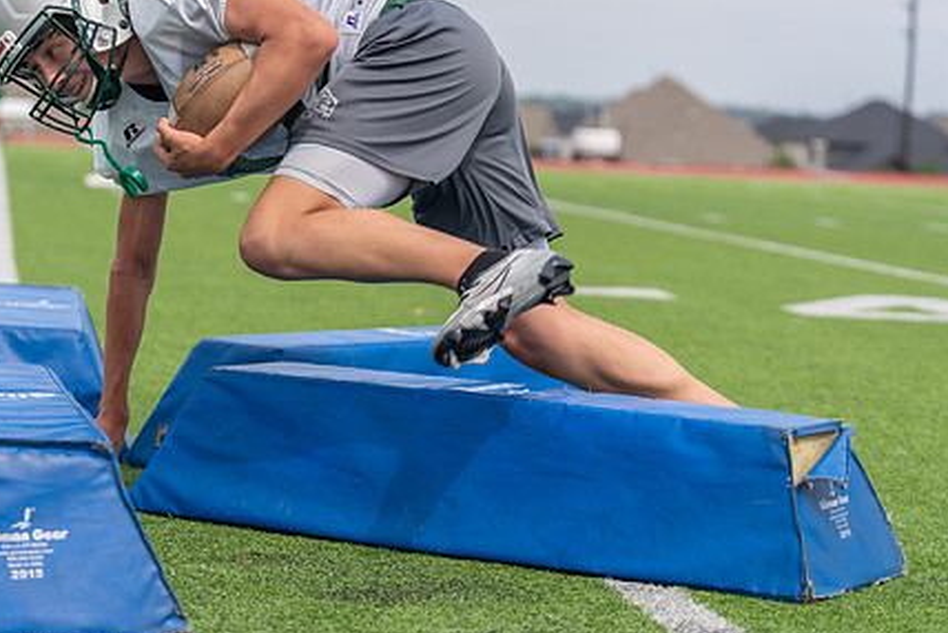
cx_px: 359
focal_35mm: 103
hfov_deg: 19.8
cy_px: 227
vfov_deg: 13.3
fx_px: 2714
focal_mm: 76
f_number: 3.2
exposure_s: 1/1250
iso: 100
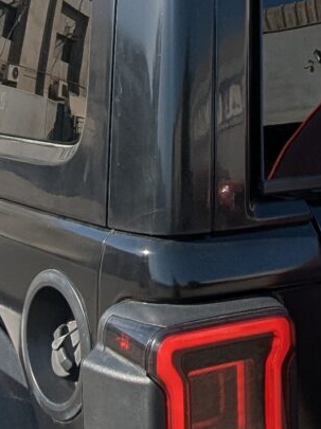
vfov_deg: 24.0
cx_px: 200
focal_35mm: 81
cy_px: 145
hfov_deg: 18.2
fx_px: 1003
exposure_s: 1/1068
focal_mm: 2.35
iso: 44
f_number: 2.2
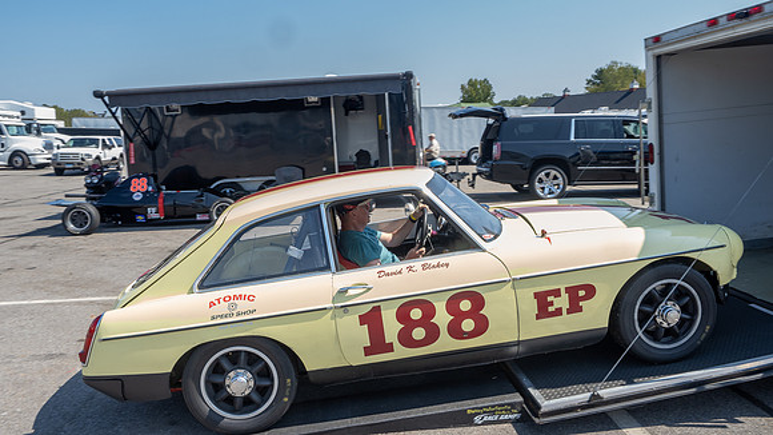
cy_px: 203
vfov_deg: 43.9
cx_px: 385
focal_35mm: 26
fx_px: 538
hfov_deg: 71.4
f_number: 8
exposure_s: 1/125
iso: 100
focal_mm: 12
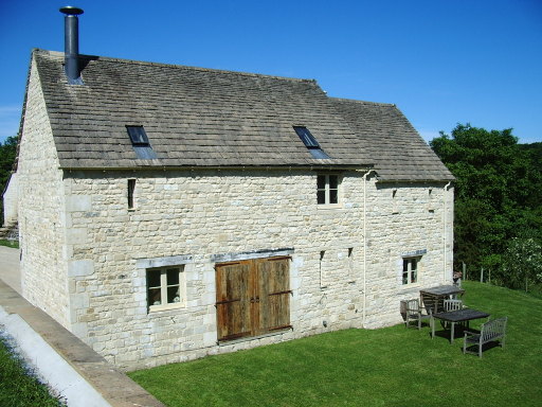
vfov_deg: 40.7
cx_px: 271
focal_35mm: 35
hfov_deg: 52.6
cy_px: 204
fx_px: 548
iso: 50
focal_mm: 5.8
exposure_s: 1/500
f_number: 4.3
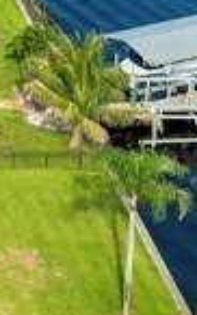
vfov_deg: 11.3
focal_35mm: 178
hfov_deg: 7.0
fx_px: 1532
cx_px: -262
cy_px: -170
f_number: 1.8
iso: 100
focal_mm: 8.67
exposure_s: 1/240
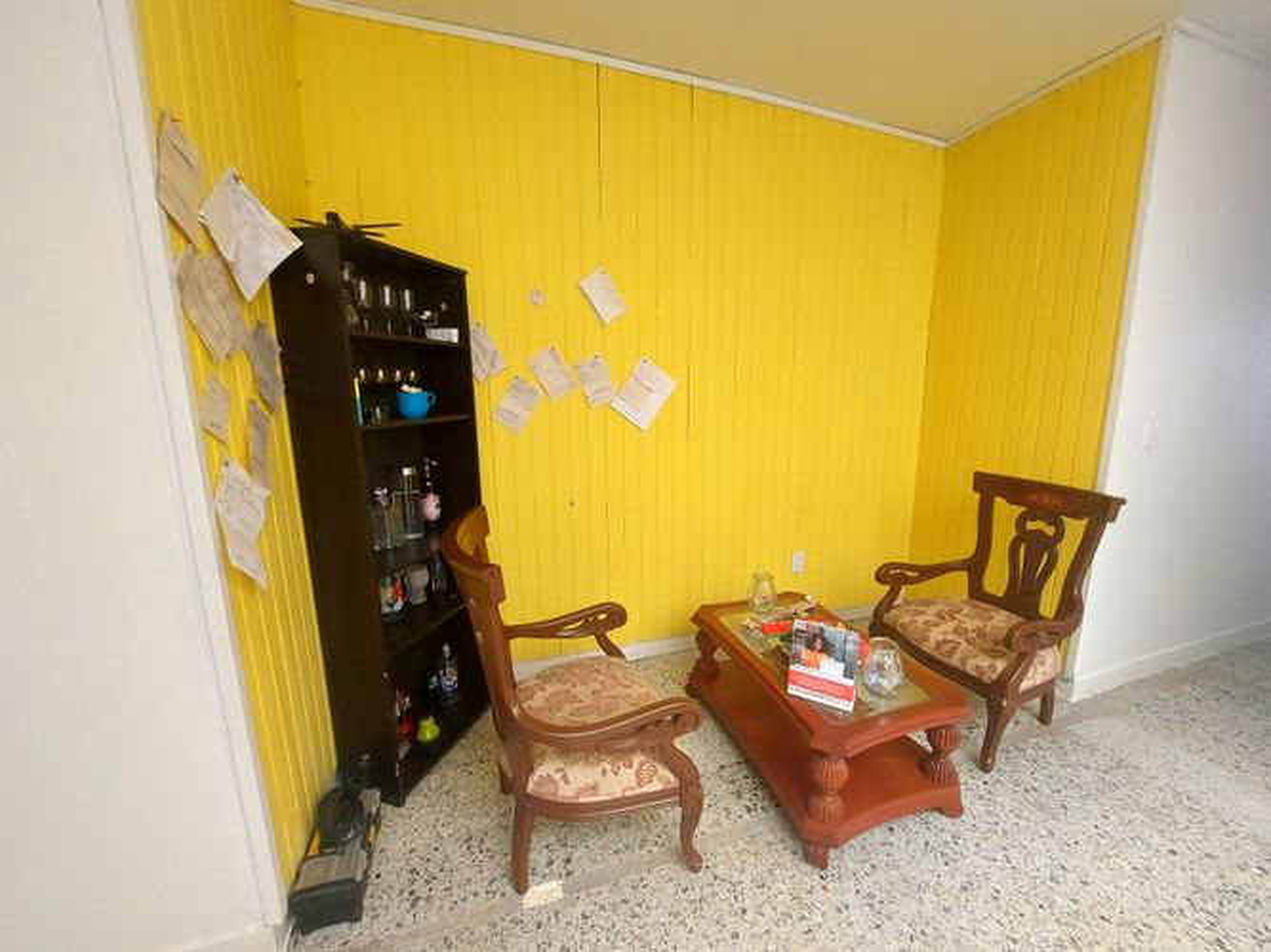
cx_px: 636
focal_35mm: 13
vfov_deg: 89.9
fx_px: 477
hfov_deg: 106.2
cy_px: 476
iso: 100
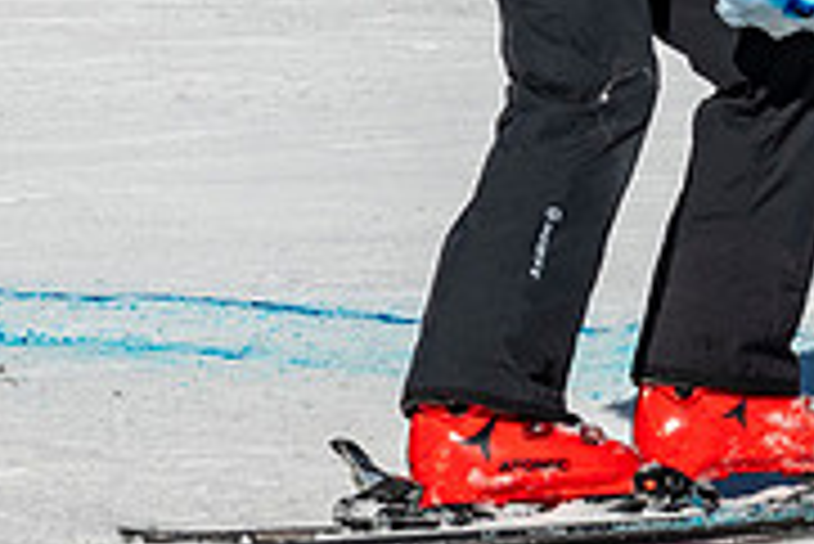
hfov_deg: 0.8
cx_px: 1036
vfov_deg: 0.5
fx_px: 61504
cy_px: -56
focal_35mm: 2718
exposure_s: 1/2000
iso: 250
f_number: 8
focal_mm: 400
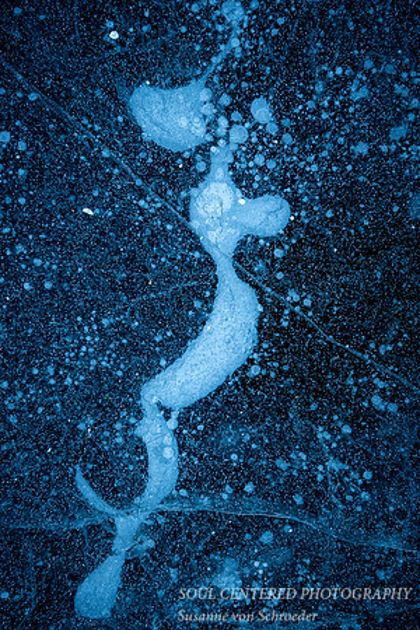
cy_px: 315
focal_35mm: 45
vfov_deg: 43.6
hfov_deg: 29.9
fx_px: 787
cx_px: 210
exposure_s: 1/50
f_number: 5.6
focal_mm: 45
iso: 1000
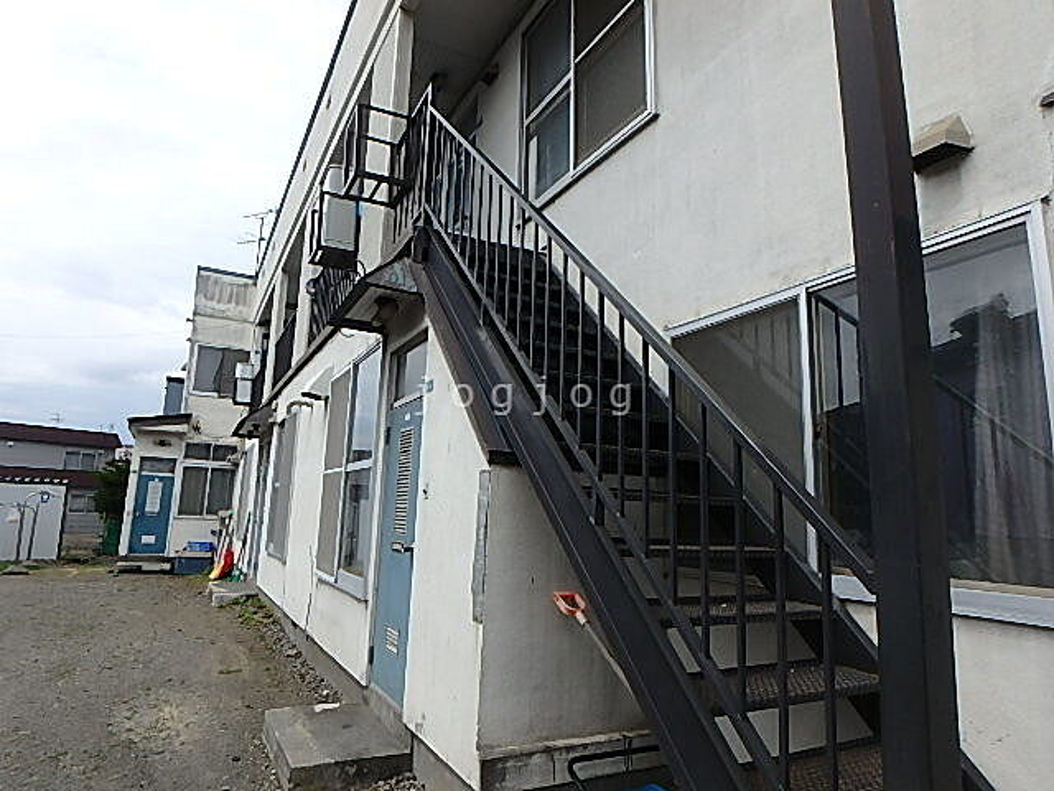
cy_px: 396
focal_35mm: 21
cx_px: 527
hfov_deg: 79.0
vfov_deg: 63.4
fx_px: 639
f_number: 6
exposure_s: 1/500
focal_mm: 3.7
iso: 125
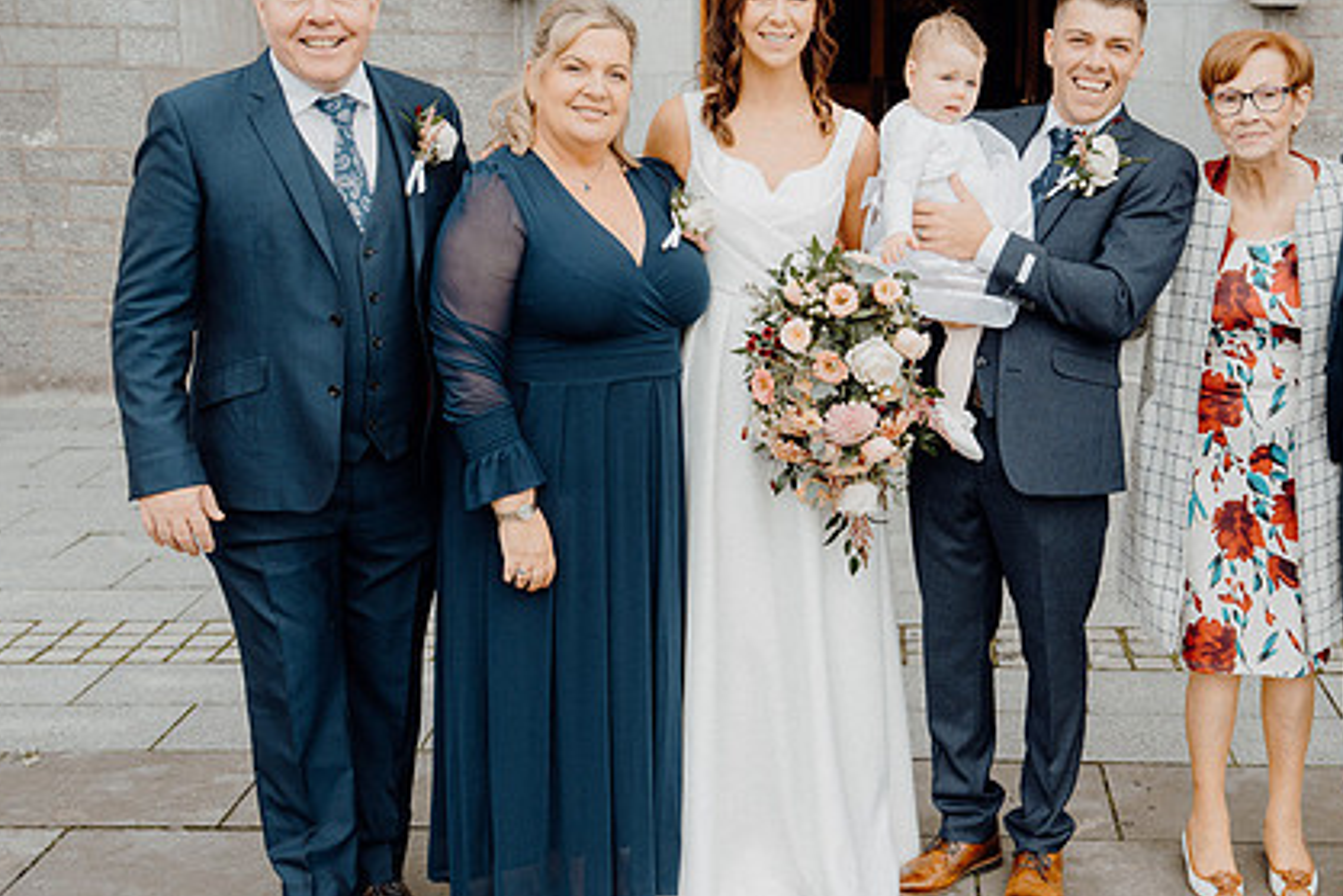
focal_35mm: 50
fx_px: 1866
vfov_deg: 27.0
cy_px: 438
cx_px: 880
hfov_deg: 39.2
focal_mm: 36
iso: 125
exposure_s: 1/160
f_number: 5
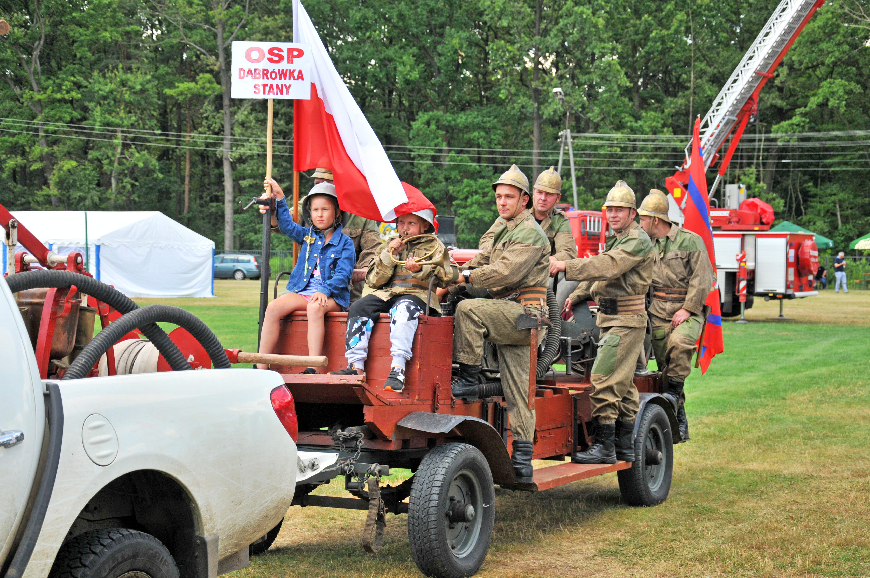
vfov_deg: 18.9
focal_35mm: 72
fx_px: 1738
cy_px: 289
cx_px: 435
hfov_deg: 28.1
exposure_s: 1/640
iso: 320
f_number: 5
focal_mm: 48
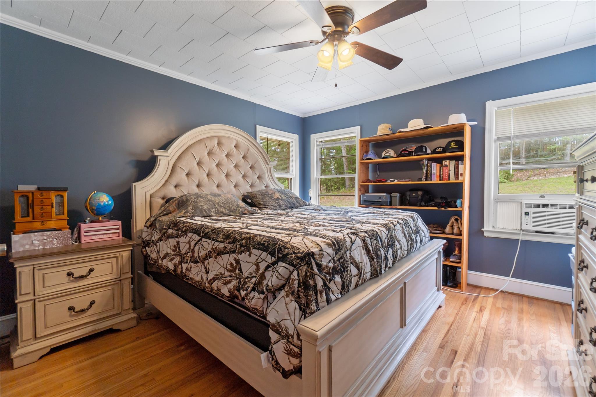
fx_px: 248
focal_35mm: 15
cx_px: 298
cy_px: 198
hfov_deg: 100.4
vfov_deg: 77.3
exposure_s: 1/30
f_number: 4.5
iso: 320
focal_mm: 10
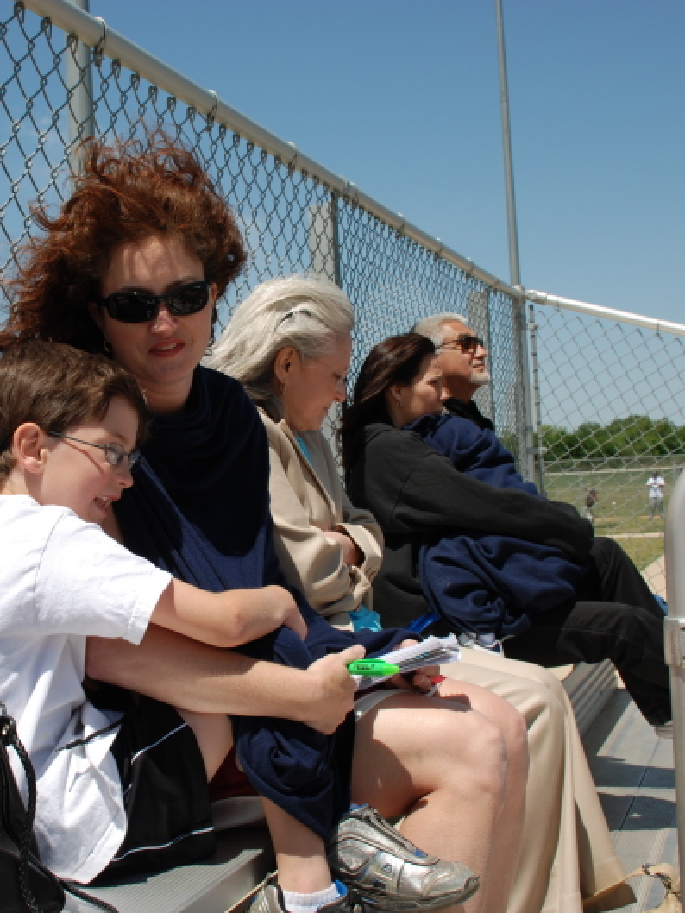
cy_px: 455
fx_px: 1266
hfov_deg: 29.8
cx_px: 171
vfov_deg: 39.6
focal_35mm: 48
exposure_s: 1/250
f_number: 8
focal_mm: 22
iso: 100
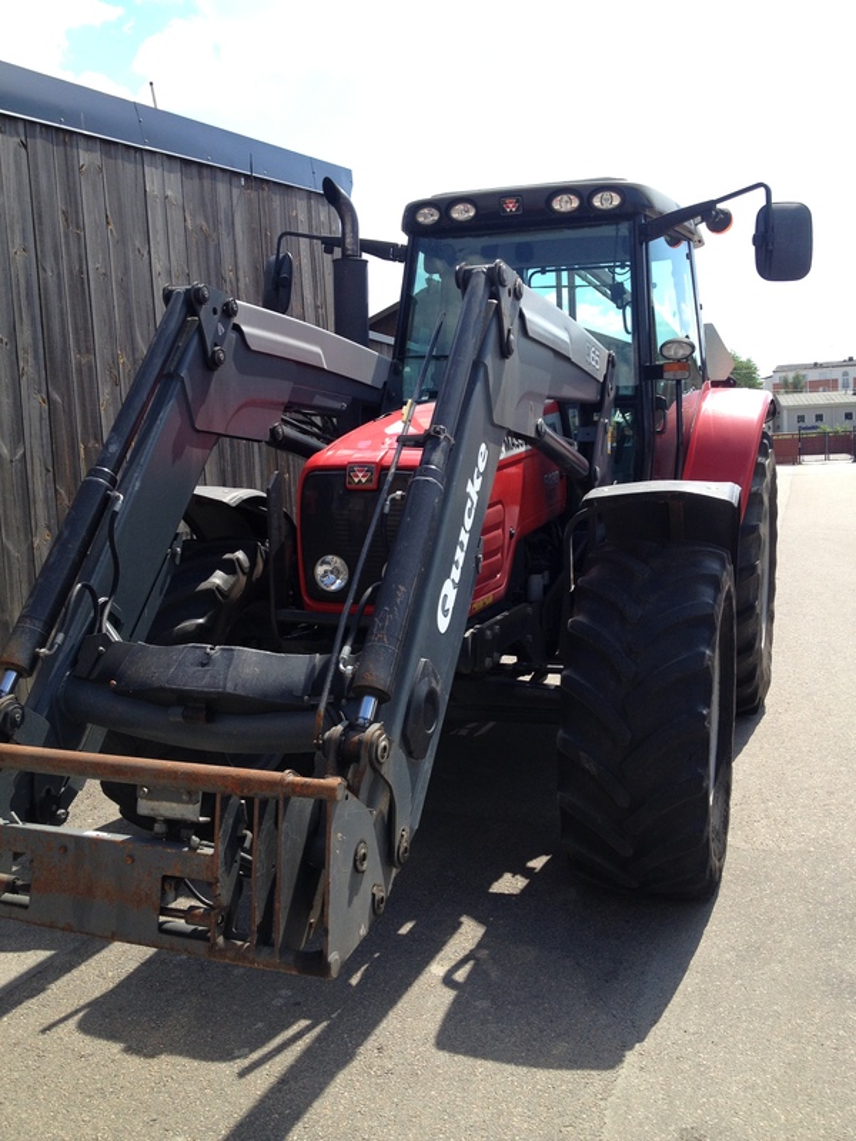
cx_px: 428
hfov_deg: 40.7
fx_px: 1154
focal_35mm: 35
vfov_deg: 52.6
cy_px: 570
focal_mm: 4.28
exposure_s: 1/951
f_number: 2.4
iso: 50
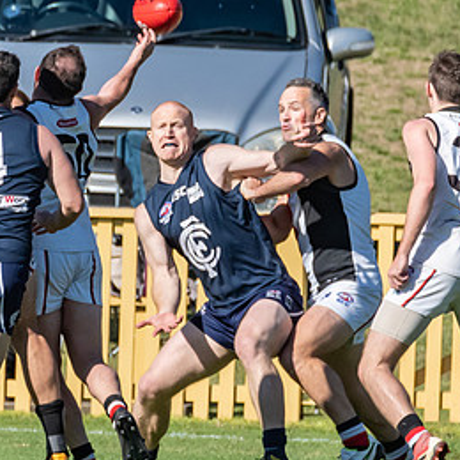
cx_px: 108
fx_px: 31226
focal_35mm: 2077
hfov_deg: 0.8
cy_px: 165
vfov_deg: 0.8
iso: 800
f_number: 10
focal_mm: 500
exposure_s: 1/3200
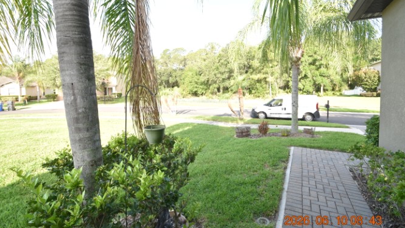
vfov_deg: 63.6
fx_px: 183
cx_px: 204
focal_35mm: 17
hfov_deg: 95.9
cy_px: 96
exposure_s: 1/250
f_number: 8
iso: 400
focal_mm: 10
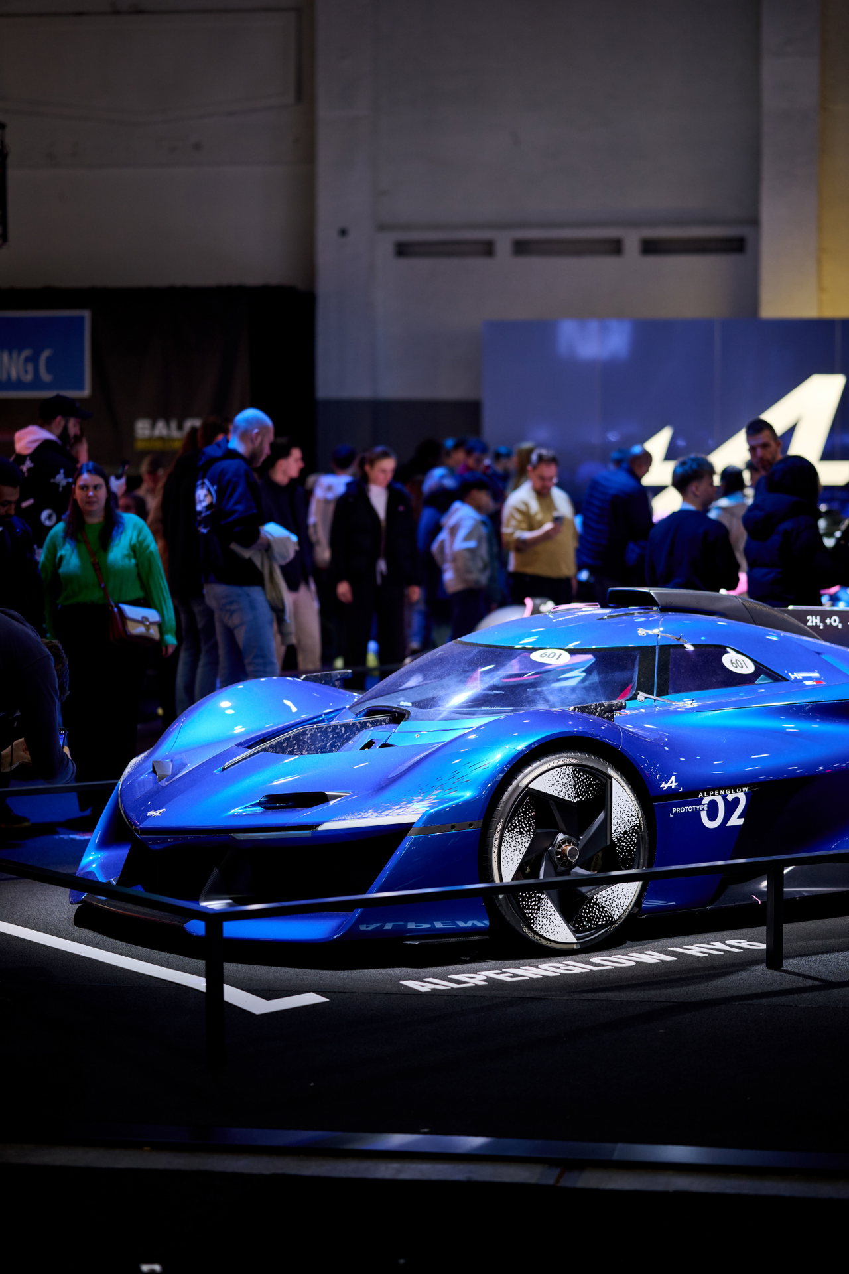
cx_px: 424
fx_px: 3007
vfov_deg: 23.9
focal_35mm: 85
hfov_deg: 16.1
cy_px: 637
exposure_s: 1/250
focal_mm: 85
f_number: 1.8
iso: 180
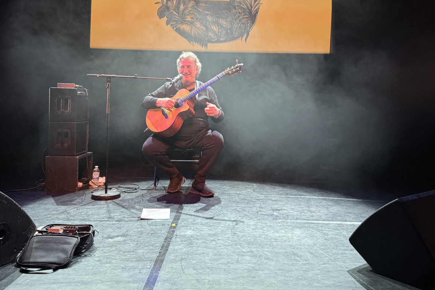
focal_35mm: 34
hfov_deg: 55.8
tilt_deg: -1.8
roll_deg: -1.1
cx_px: 226
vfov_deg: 38.7
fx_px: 411
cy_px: 116
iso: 320
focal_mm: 6.76
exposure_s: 1/60
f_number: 1.78
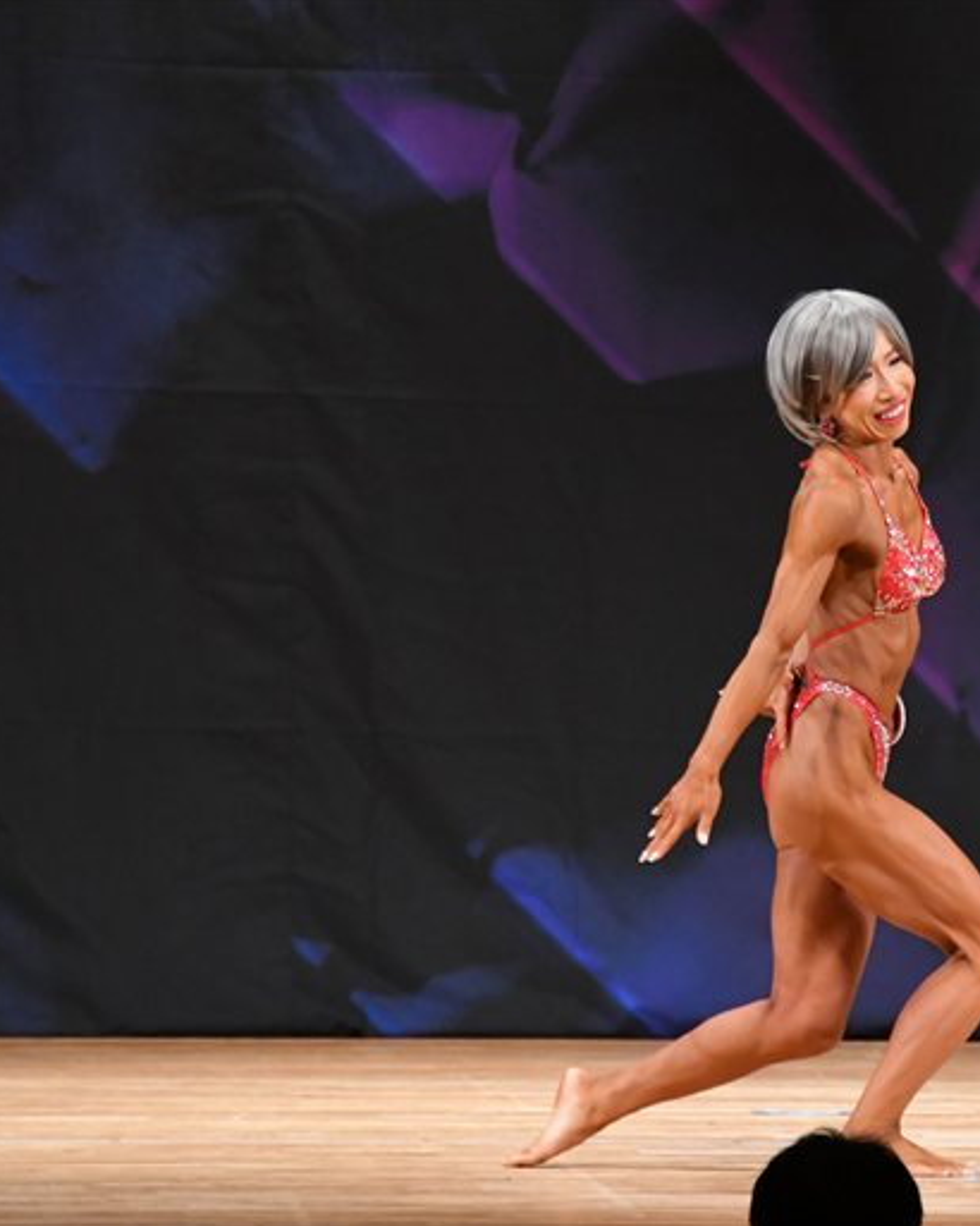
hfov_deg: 3.8
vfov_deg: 4.8
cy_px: 614
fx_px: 14656
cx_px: 759
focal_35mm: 404
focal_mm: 190
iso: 3200
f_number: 5.6
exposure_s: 1/400
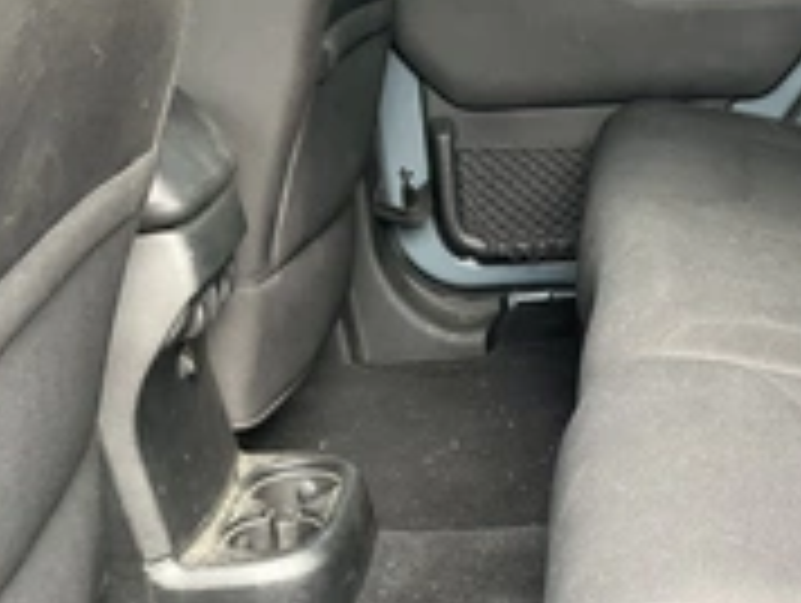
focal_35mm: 65
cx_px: 652
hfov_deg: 29.1
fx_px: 1506
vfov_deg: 22.4
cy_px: 472
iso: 64
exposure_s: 1/63
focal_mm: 3
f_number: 1.8
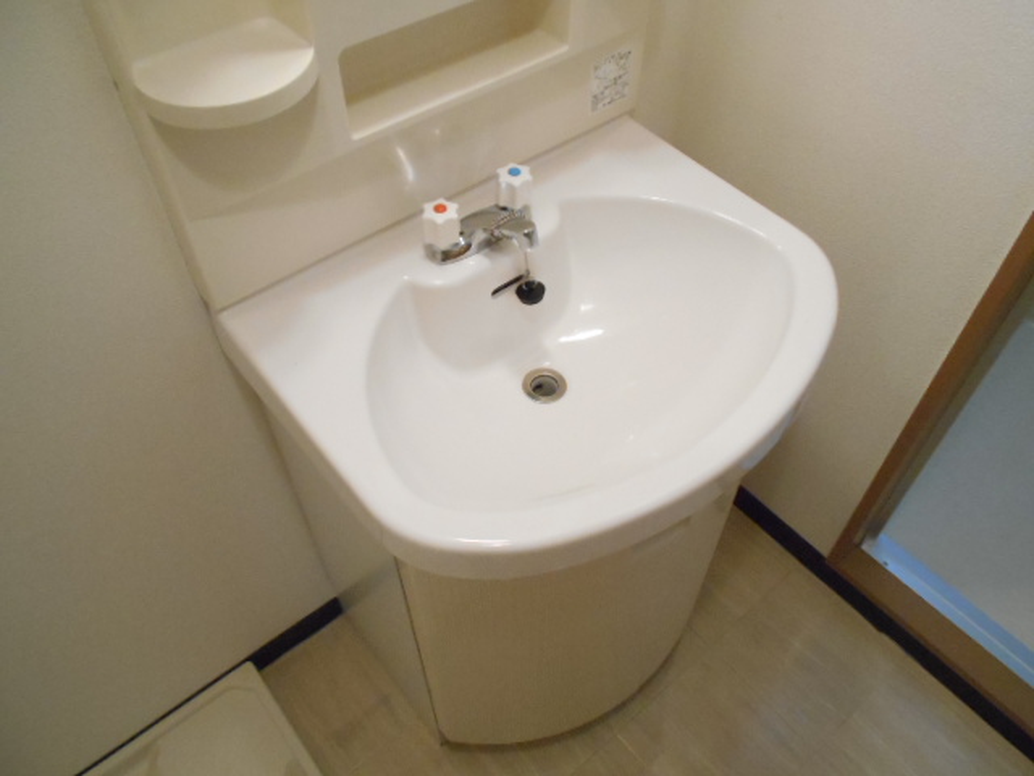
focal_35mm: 26
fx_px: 777
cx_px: 517
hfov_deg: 67.3
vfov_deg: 53.1
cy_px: 388
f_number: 3.2
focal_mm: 4.6
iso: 800
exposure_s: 1/125
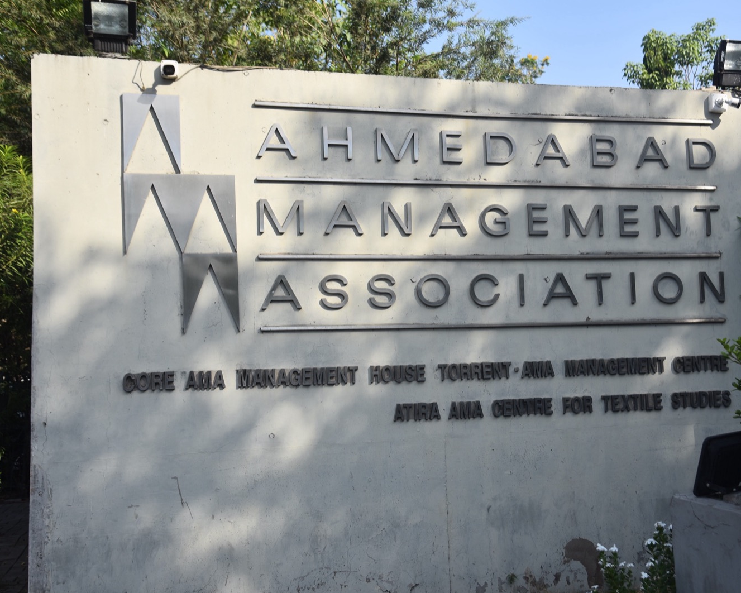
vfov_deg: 34.9
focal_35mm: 43
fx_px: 943
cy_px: 297
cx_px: 426
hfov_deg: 42.8
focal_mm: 38
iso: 100
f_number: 5.6
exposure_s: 1/320
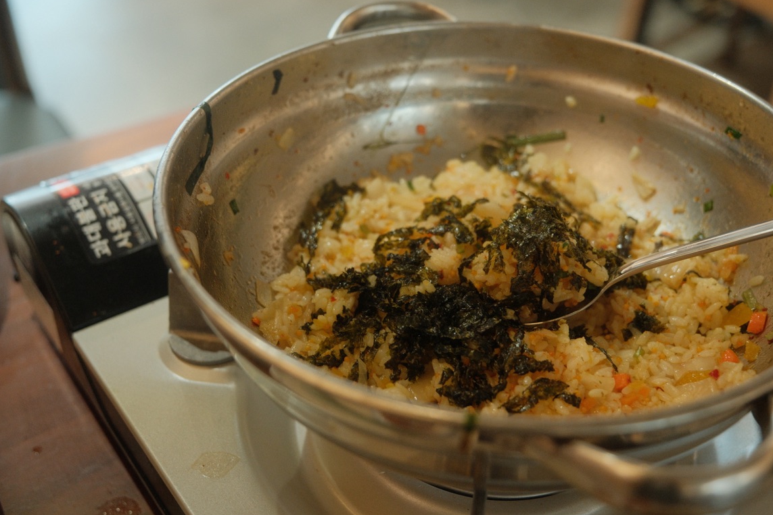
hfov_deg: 46.4
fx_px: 902
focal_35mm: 42
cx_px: 405
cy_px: 262
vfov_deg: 31.9
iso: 1250
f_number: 2.8
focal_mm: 26.4
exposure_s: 1/60
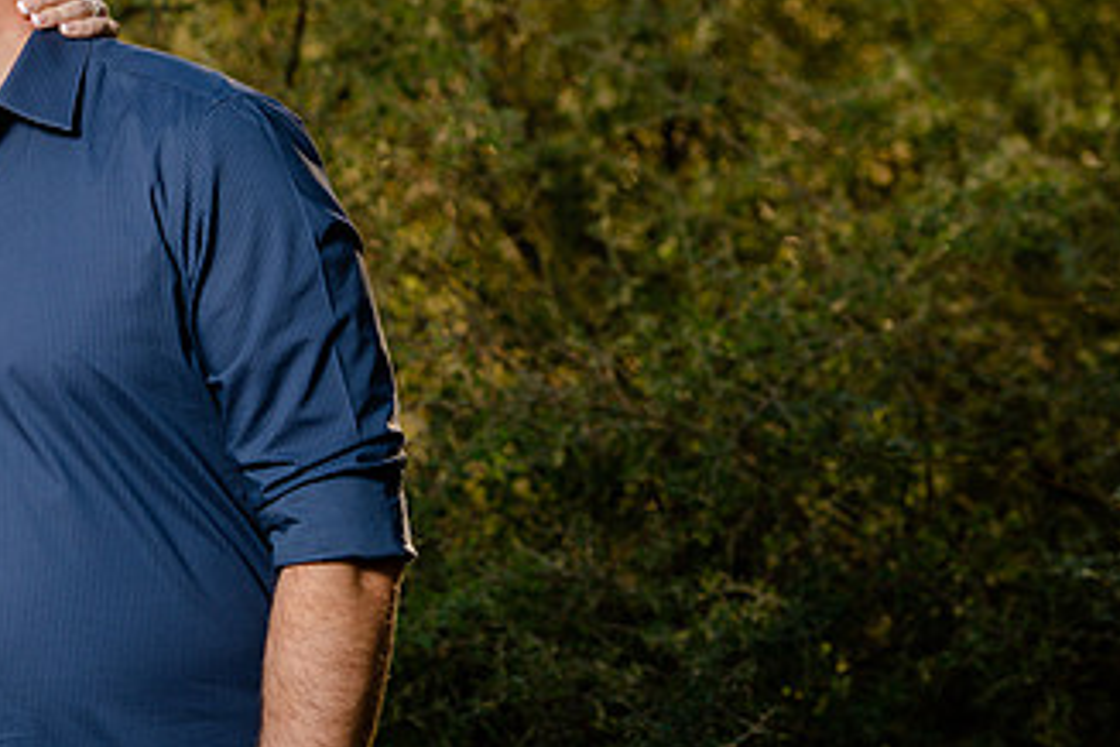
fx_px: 7342
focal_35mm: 236
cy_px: 159
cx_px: 185
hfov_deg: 8.7
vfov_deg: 5.8
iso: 100
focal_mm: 133
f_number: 5
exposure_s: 1/250
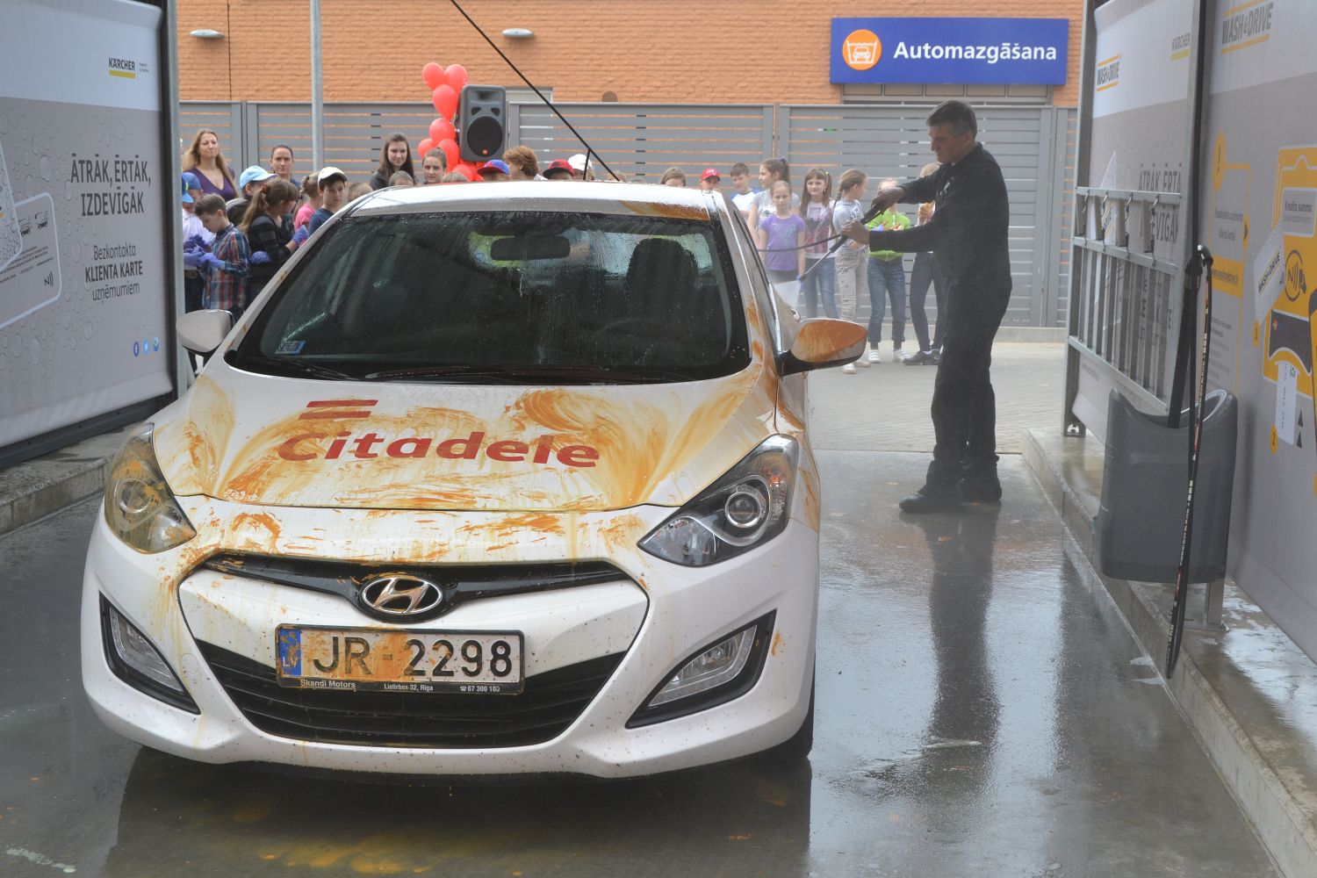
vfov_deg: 28.9
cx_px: 658
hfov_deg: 42.3
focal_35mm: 46
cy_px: 439
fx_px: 1701
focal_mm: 31
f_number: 10
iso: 400
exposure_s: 1/200
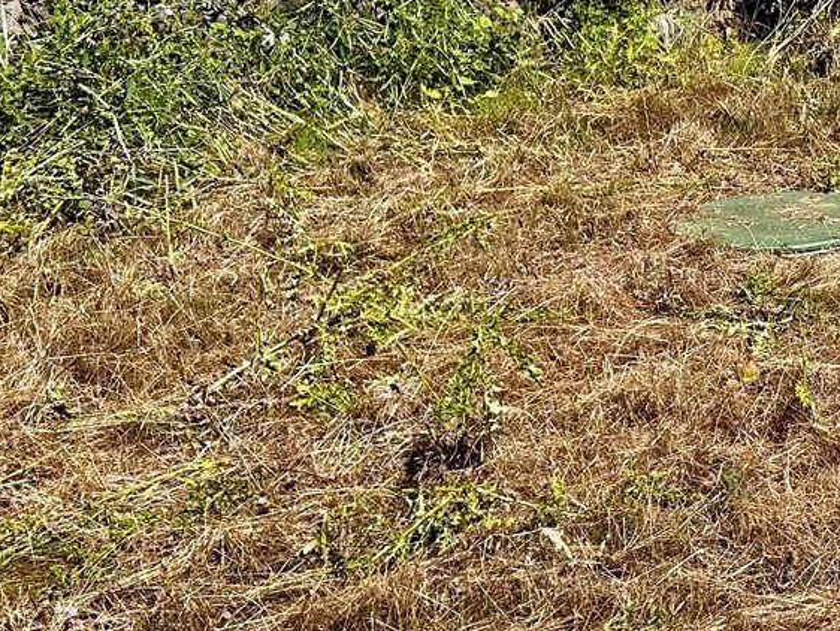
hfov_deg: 22.6
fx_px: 1796
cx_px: 1179
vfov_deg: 19.9
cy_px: 407
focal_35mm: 74
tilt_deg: -20.2
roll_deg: +2.0
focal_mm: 5.7
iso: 50
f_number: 1.5
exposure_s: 1/2762
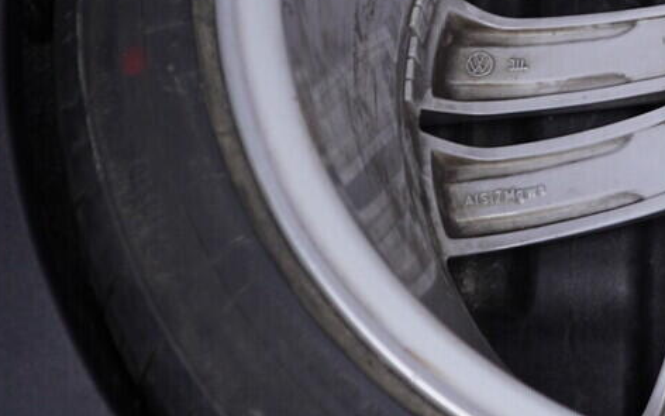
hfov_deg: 17.5
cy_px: -32
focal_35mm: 112
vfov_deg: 11.5
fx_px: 2030
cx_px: 862
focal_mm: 24
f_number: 2.8
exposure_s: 1/40
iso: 160
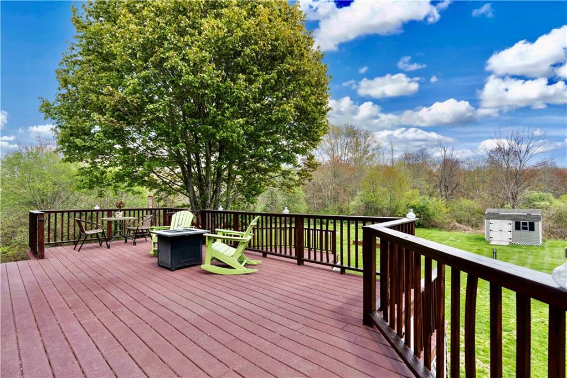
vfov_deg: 73.7
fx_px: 252
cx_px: 284
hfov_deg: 96.8
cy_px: 189
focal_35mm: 16
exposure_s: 1/400
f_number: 8
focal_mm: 16
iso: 800
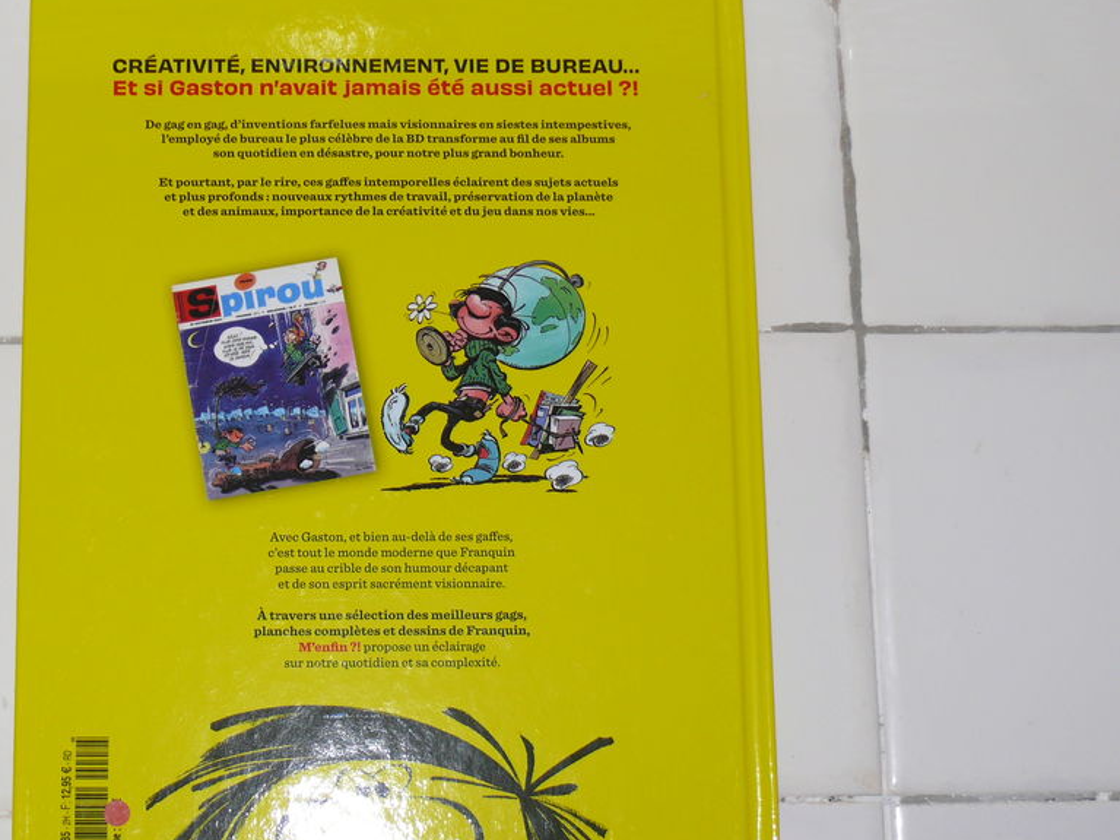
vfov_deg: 20.2
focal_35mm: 73
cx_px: 391
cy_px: 446
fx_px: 2362
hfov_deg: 26.6
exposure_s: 1/30
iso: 100
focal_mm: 10.4
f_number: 3.2
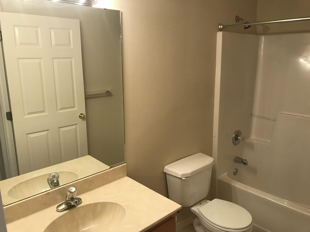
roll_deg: +0.4
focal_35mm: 28
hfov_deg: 63.4
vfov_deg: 49.7
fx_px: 251
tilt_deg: -12.9
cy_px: 116
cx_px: 155
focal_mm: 3.99
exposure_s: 1/24
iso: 40
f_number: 1.8
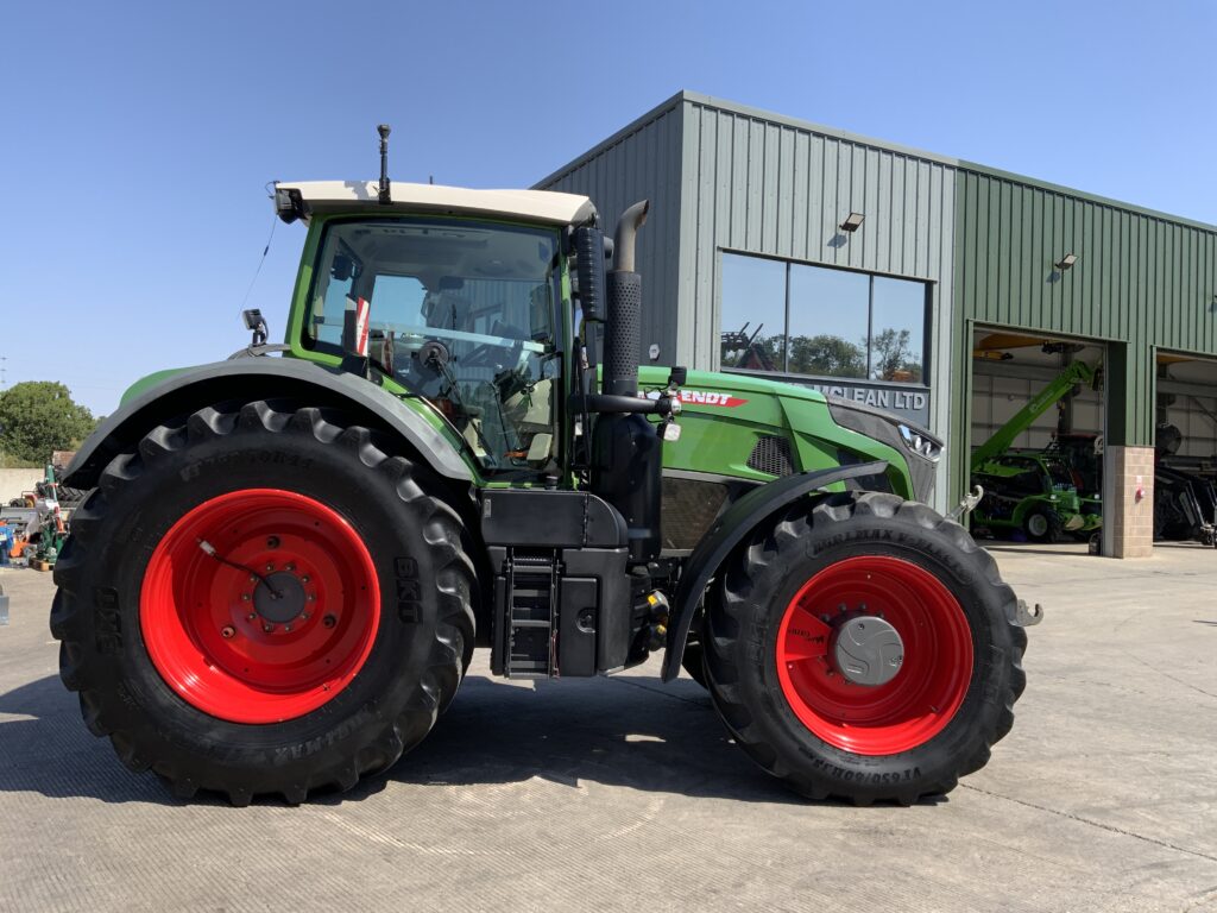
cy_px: 456
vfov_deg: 48.2
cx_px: 608
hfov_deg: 61.7
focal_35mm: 29
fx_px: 1020
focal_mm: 3
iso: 16
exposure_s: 1/1098
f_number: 1.8
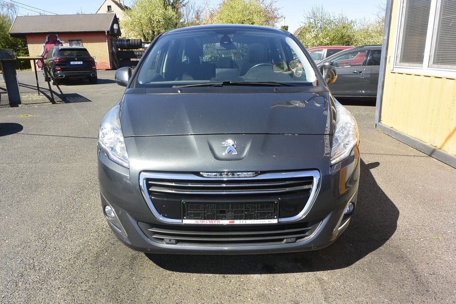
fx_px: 342
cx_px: 228
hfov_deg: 67.4
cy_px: 152
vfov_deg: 47.9
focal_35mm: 27
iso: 160
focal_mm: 10
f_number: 7.1
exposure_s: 1/250
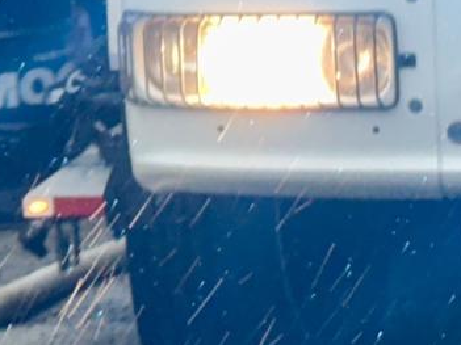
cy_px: -122
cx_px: -120
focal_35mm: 219
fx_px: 2916
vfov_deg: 6.7
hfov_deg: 8.9
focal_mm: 6.76
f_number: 1.78
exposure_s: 1/60
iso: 160
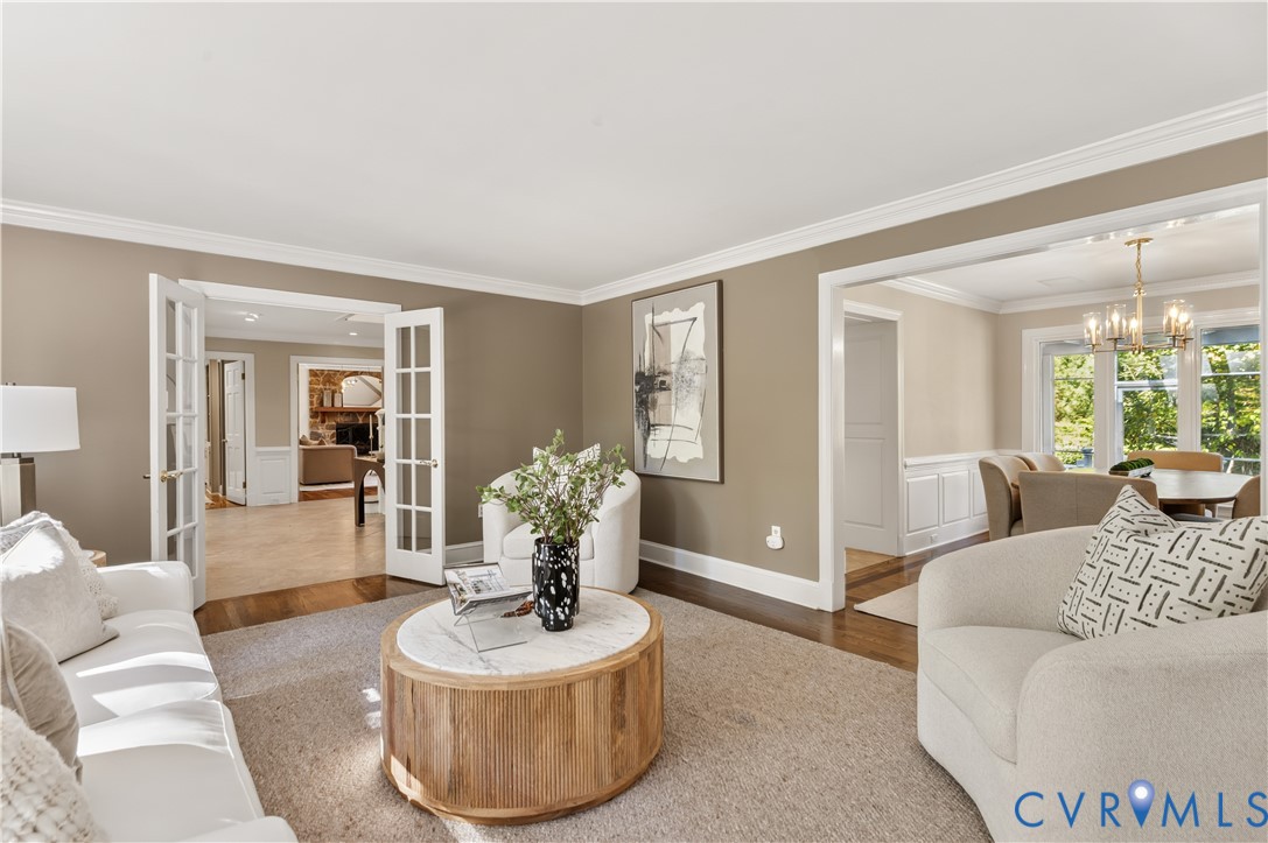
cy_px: 422
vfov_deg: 73.7
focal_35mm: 16
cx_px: 634
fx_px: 563
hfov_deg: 96.8
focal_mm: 16
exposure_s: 1/2
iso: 640
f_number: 9
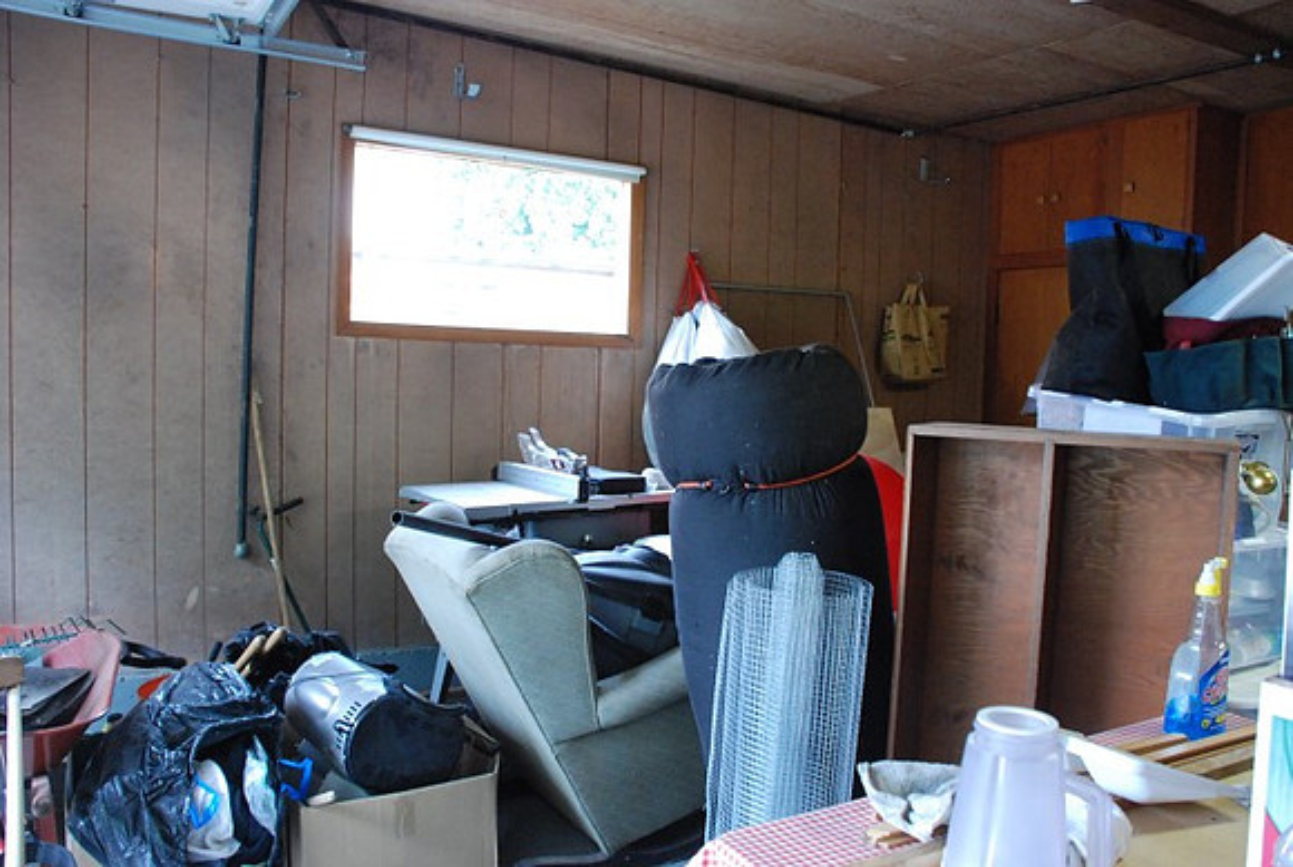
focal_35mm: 27
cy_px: 434
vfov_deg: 48.1
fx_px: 971
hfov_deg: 67.3
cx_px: 646
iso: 1600
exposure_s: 1/15
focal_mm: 18
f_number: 4
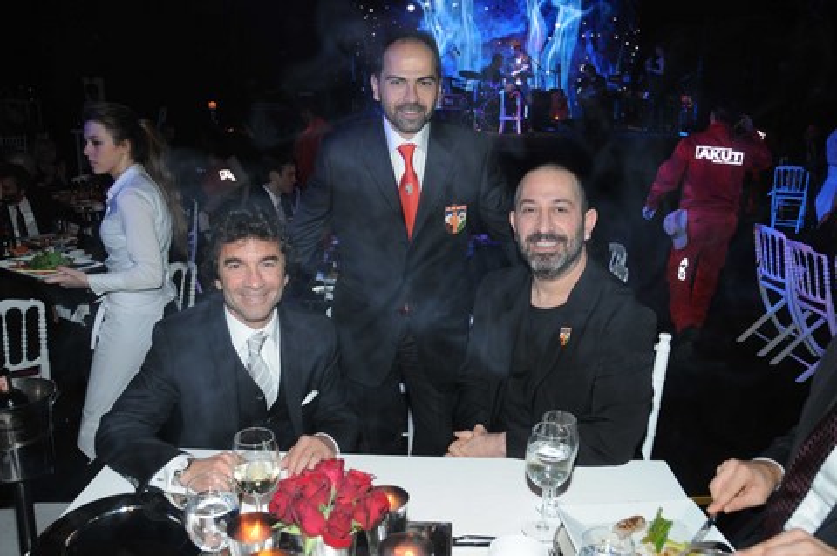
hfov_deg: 62.0
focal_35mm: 30
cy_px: 278
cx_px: 418
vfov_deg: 43.5
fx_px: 697
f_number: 5.6
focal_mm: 20
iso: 400
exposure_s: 1/60
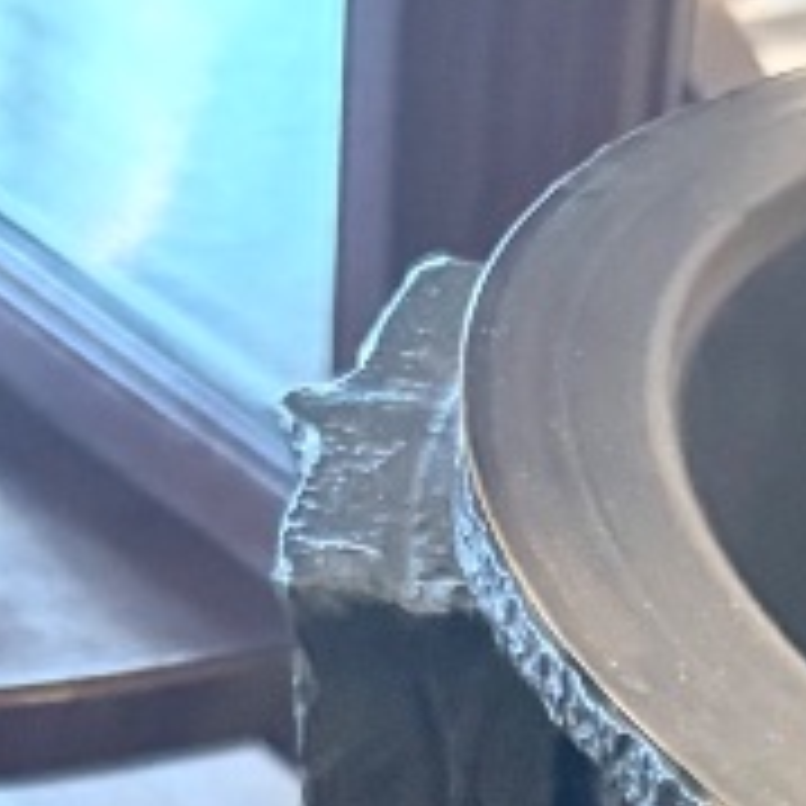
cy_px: 2220
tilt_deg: -45.0
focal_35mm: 154
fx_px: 4057
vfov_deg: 9.5
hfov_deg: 11.0
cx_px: 1135
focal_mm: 5.96
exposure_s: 1/33
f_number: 1.6
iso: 400
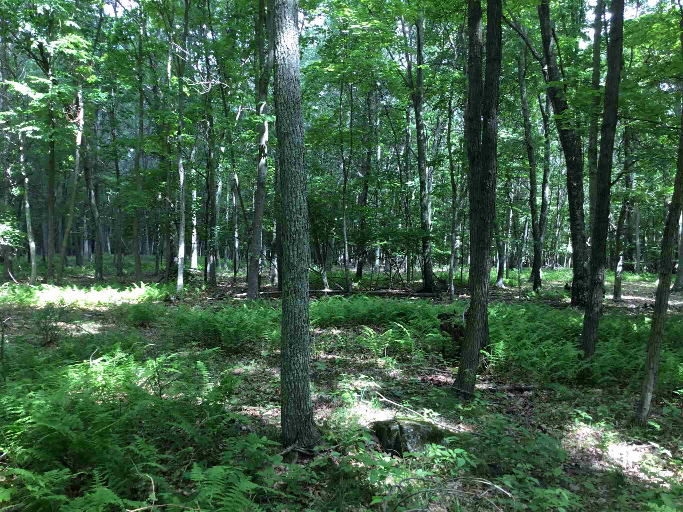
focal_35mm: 31
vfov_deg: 45.4
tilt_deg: -5.4
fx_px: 612
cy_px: 256
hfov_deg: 58.4
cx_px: 342
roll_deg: -3.2
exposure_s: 1/60
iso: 32
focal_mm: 3.3
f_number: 2.4
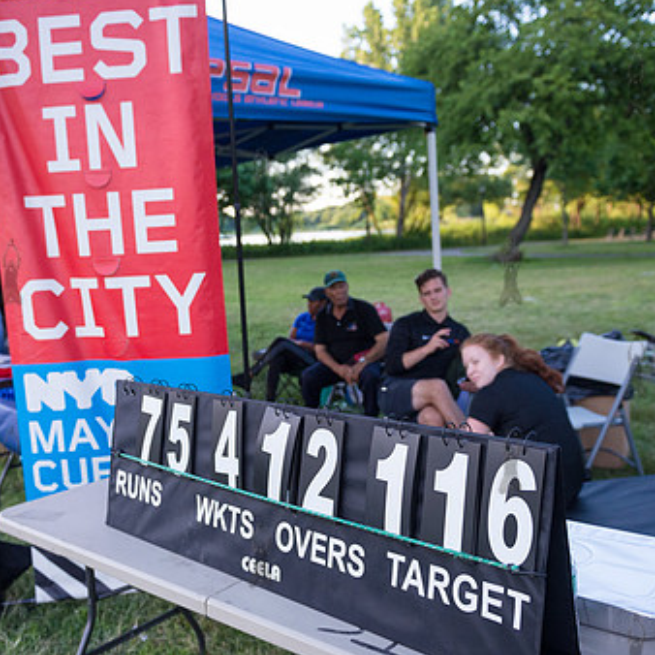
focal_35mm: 35
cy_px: 365
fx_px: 749
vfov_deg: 47.1
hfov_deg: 46.9
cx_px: 260
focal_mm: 24
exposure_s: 1/1600
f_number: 2.8
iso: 1600
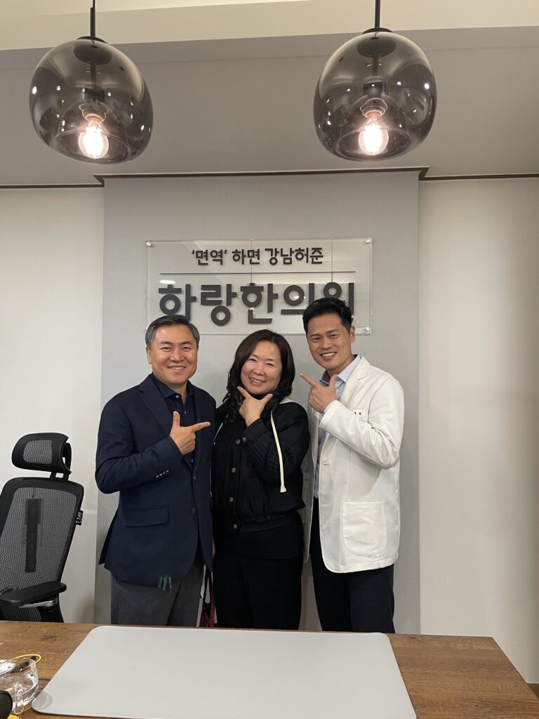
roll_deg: +0.2
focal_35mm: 26
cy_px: 360
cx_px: 270
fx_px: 540
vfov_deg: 67.3
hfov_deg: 53.1
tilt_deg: +2.1
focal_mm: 4.2
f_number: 1.6
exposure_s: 1/60
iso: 125
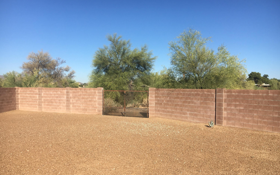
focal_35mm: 31
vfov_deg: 40.5
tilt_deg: -1.9
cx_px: 139
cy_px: 96
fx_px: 237
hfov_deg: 61.2
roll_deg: +0.1
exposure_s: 1/2198
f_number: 2.2
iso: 25
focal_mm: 4.15
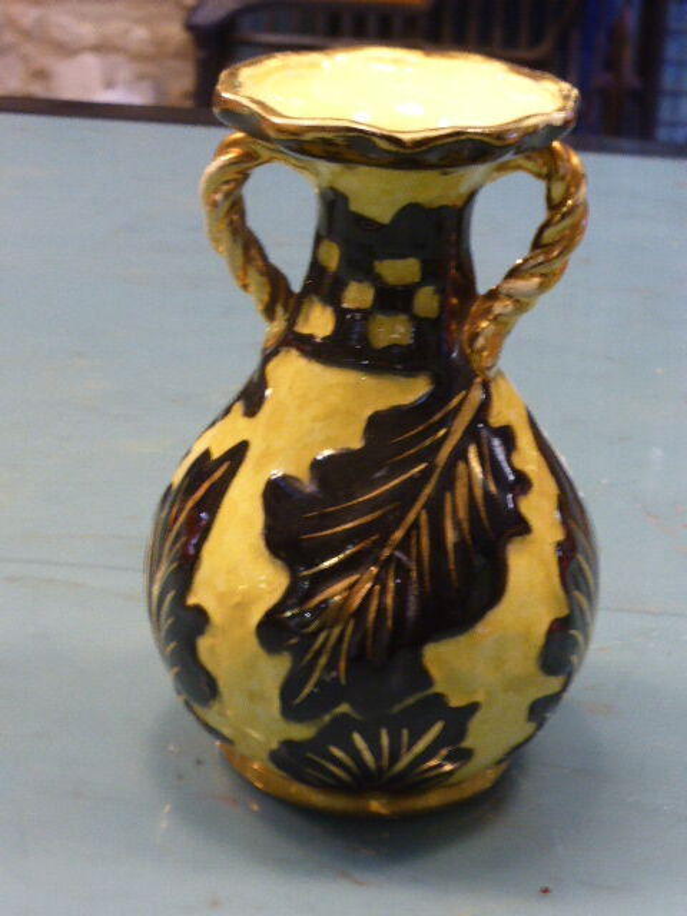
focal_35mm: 85
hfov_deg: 17.4
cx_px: 344
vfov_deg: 23.0
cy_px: 458
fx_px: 2249
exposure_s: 1/6
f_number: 5.1
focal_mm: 14.2
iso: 400
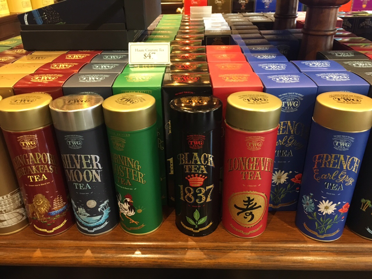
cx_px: 186
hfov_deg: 61.7
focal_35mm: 29
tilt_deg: -27.4
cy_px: 140
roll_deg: +1.2
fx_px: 312
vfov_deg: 48.2
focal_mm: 4.15
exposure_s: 1/30
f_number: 2.2
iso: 200
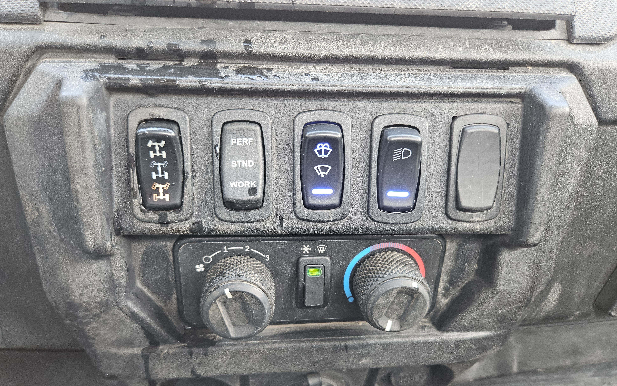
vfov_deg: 49.1
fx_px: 420
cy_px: 223
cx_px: 312
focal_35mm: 25
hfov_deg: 72.5
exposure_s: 1/120
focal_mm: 5.4
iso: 250
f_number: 1.8
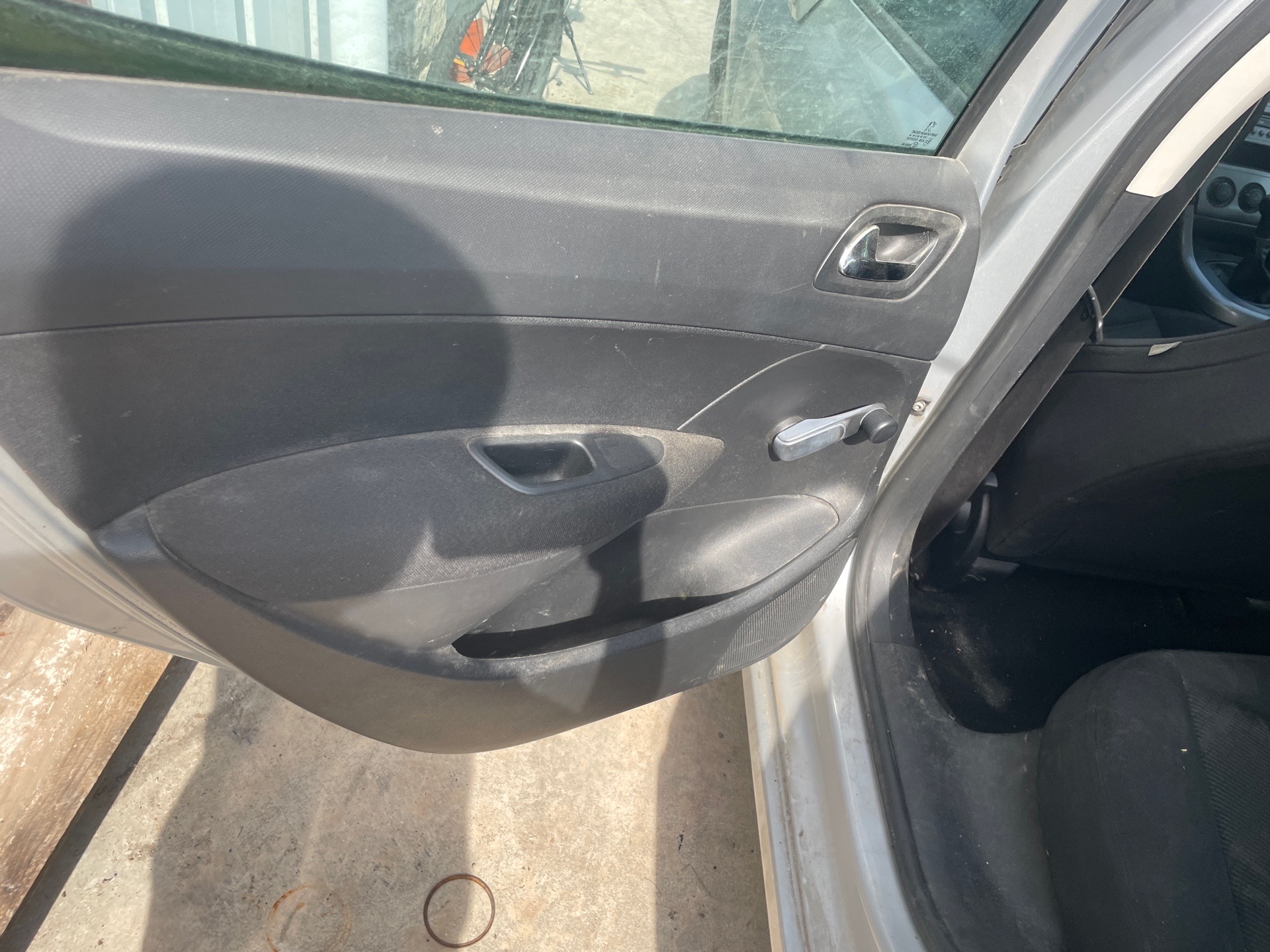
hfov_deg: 67.3
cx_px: 635
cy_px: 476
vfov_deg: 53.1
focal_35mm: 26
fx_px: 954
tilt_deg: -47.7
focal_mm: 4.2
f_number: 1.6
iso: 32
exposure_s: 1/515
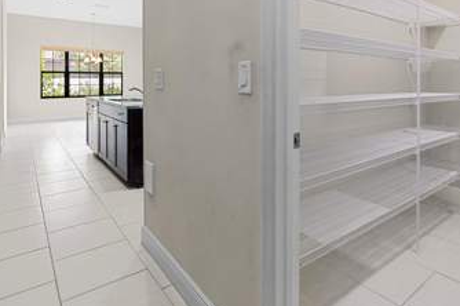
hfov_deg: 75.8
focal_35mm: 23
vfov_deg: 53.5
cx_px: 260
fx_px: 294
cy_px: 93
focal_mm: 16
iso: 200
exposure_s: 1/4
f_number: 8
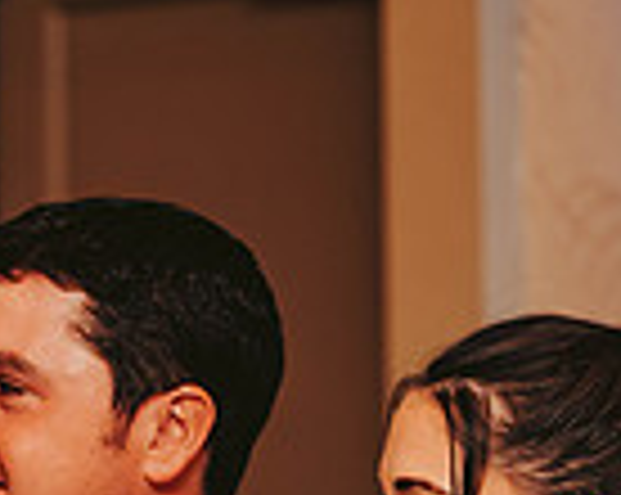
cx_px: 166
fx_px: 10865
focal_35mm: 592
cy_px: 637
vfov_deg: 2.6
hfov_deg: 3.3
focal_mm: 150
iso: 800
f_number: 2.8
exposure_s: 1/60
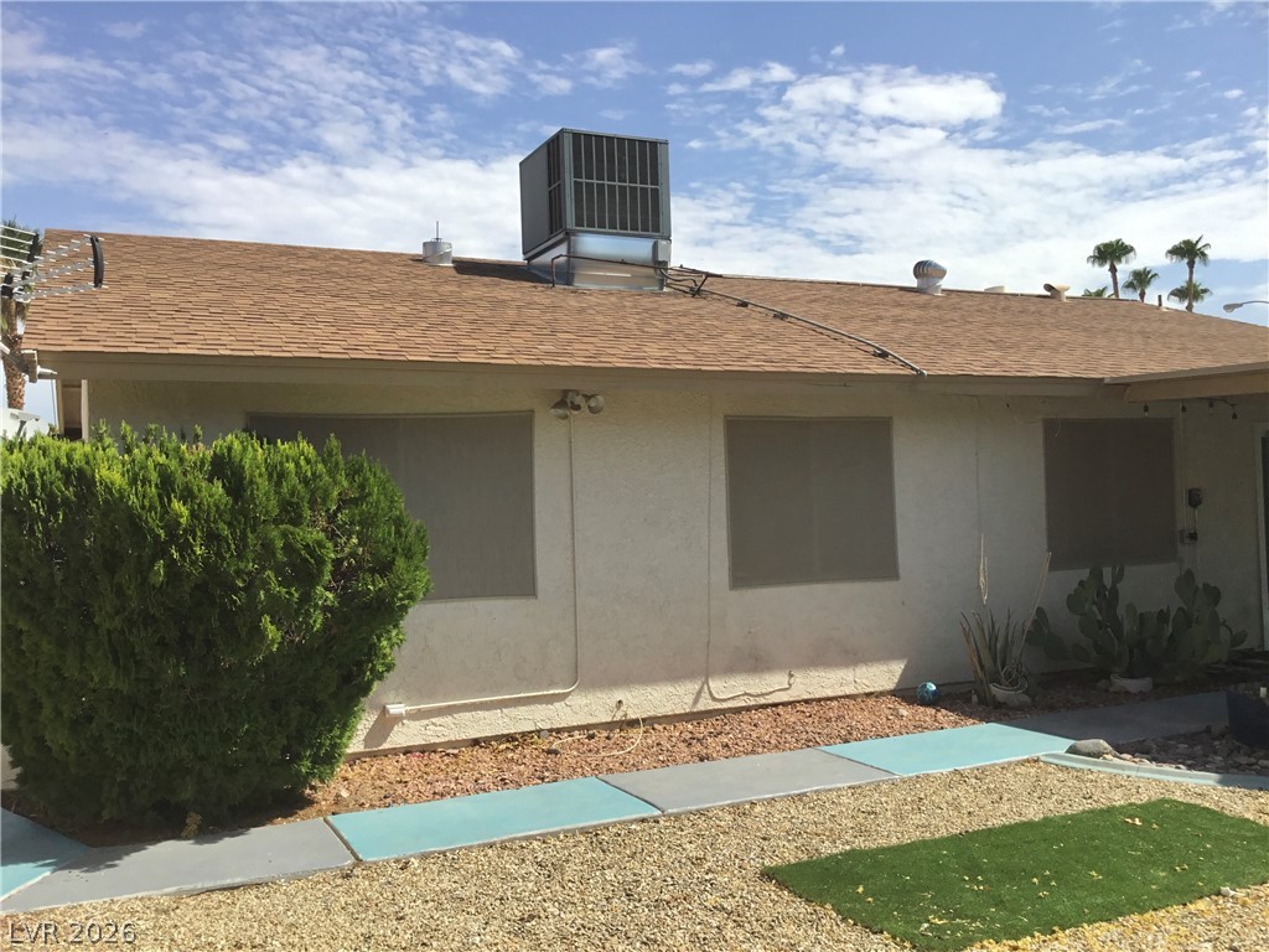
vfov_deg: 45.4
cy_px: 476
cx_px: 634
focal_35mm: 31
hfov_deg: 58.4
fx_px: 1136
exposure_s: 1/1664
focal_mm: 3.3
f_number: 2.4
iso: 25
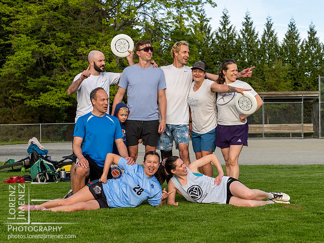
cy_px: 118
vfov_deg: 15.7
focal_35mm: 94
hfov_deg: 20.9
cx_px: 166
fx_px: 880
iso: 500
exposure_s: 1/1000
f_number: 5
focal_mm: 40
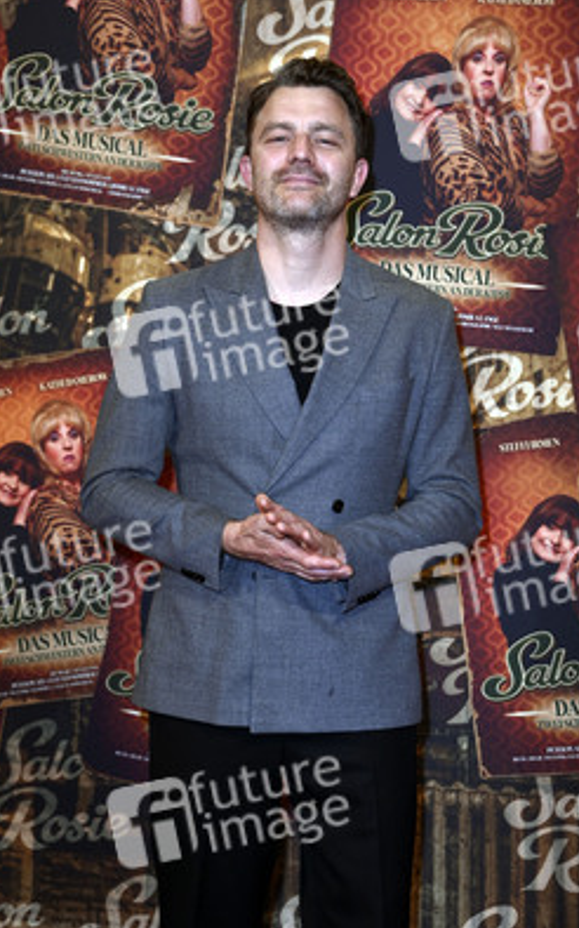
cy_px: 459
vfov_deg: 22.3
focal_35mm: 93
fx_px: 2350
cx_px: 297
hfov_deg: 14.0
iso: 1250
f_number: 5.6
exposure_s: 1/250
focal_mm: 90
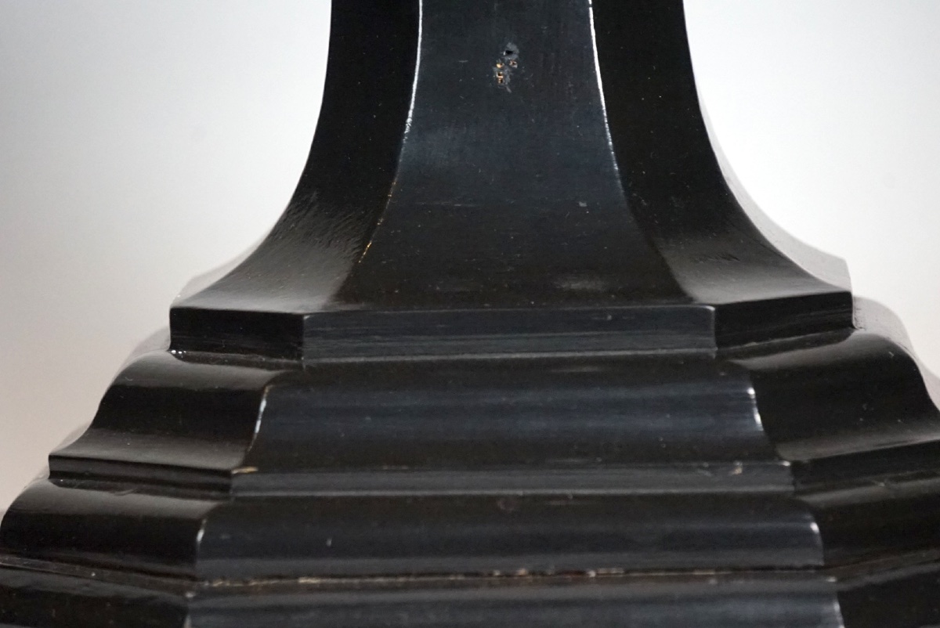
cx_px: 470
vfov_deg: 4.4
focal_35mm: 315
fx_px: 8231
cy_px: 314
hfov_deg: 6.5
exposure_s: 1/320
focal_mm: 210
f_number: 6.3
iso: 3200
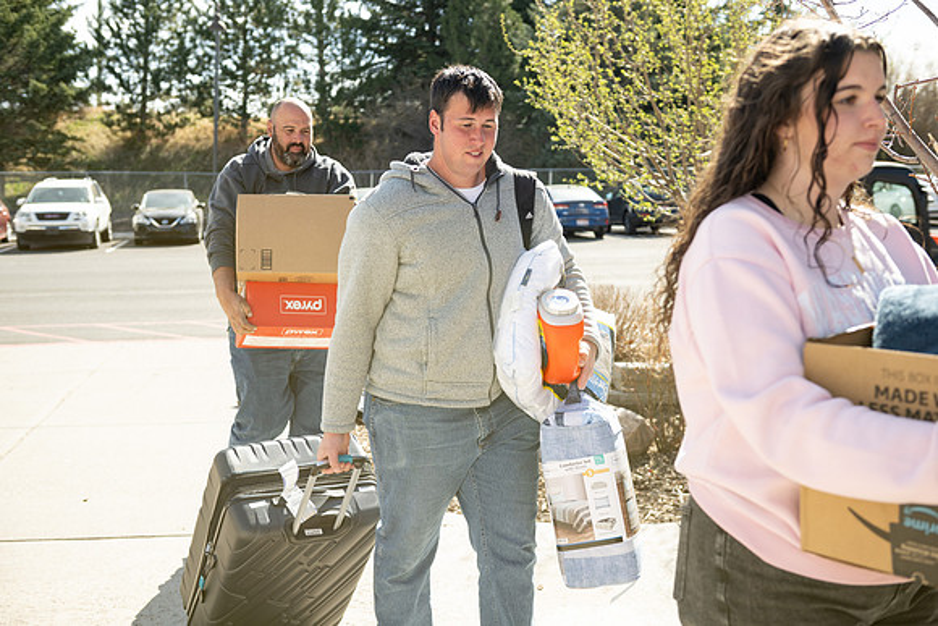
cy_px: 313
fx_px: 1147
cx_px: 469
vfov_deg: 30.5
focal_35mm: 44
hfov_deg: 44.5
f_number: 4
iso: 100
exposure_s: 1/320
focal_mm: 44
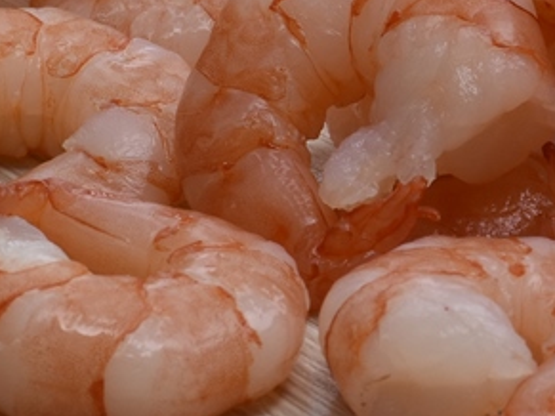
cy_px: -16
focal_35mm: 537
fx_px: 8601
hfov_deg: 3.7
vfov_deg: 2.8
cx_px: 580
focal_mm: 105
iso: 400
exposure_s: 1/200
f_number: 14
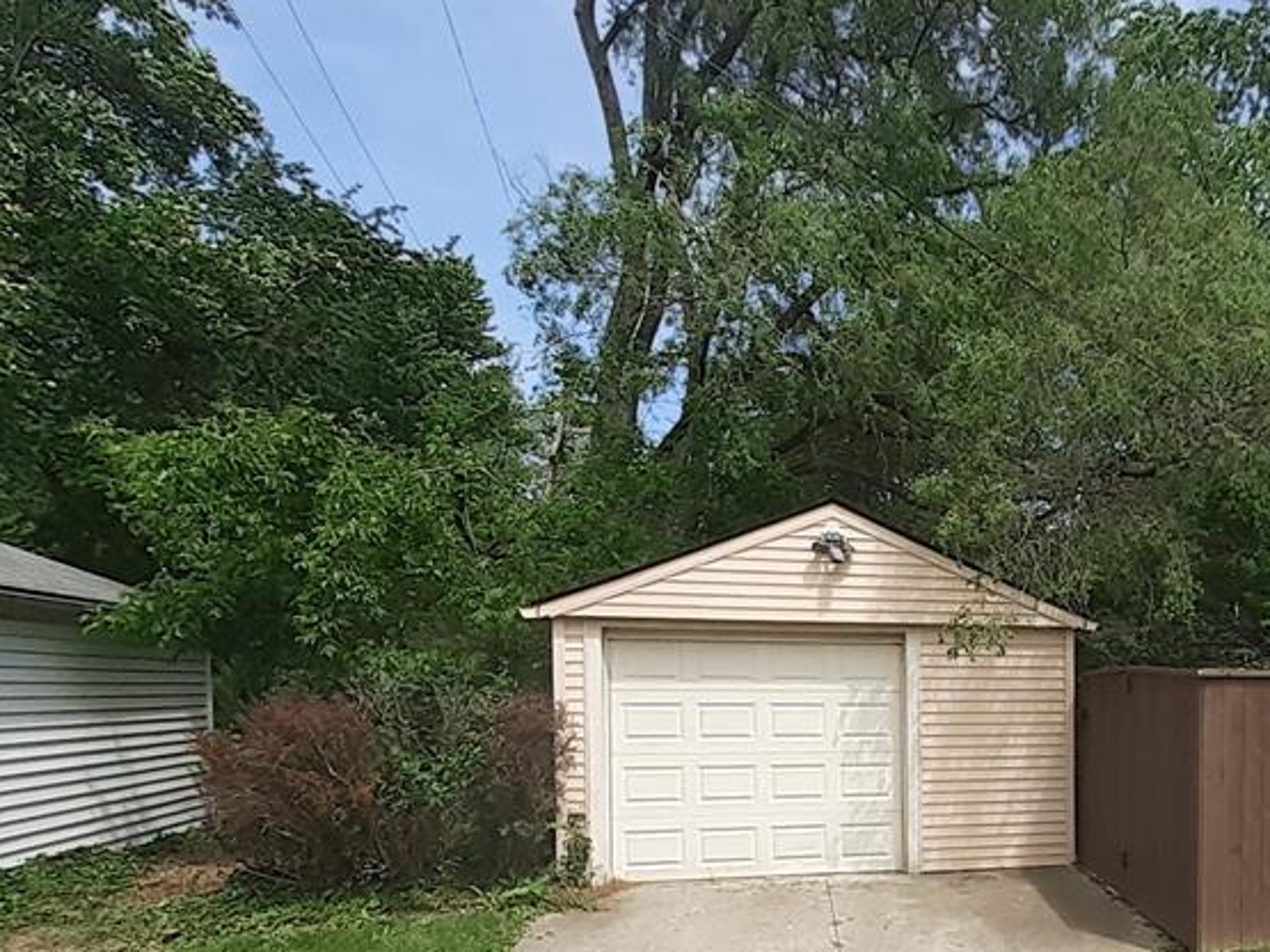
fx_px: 880
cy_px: 712
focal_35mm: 24
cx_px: 1059
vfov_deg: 54.2
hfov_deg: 63.7
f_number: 2.2
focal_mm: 1.13
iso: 40
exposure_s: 1/970
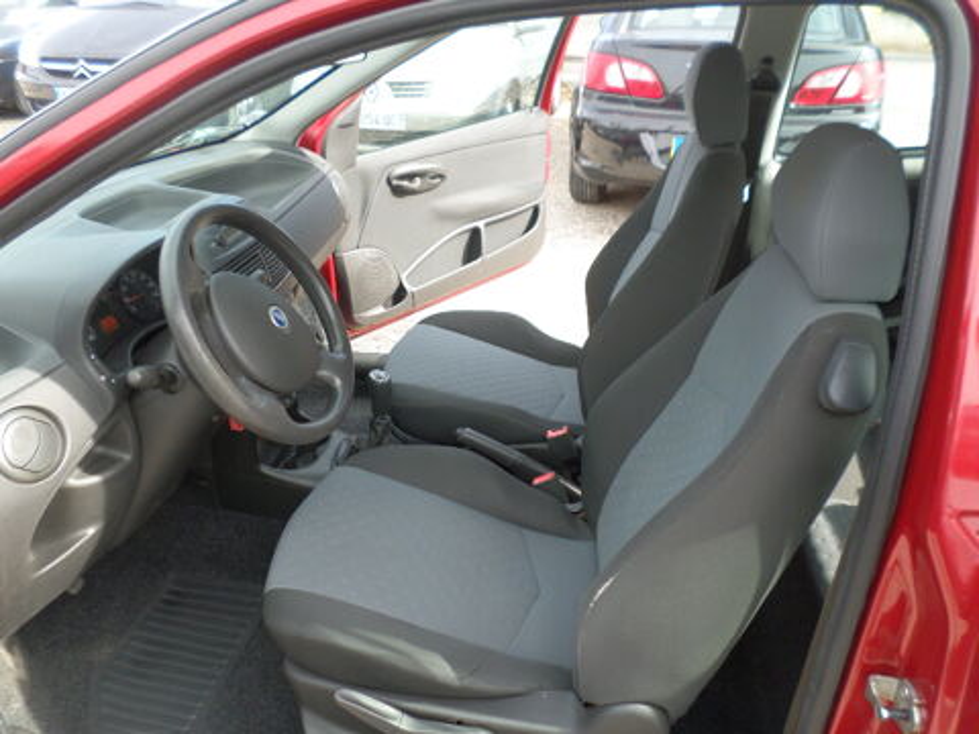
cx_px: 490
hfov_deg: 69.4
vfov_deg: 54.9
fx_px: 707
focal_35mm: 25
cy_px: 367
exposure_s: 1/180
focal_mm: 4.5
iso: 80
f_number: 2.5
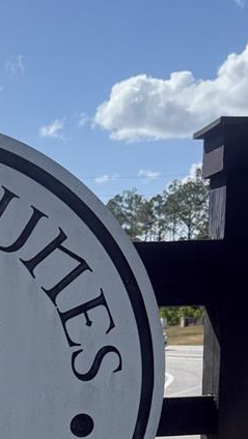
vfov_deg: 25.7
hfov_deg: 15.1
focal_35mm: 74
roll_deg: +3.8
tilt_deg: -10.8
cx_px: -127
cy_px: 525
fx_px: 864
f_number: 1.78
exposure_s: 1/6711
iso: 100
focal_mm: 6.76
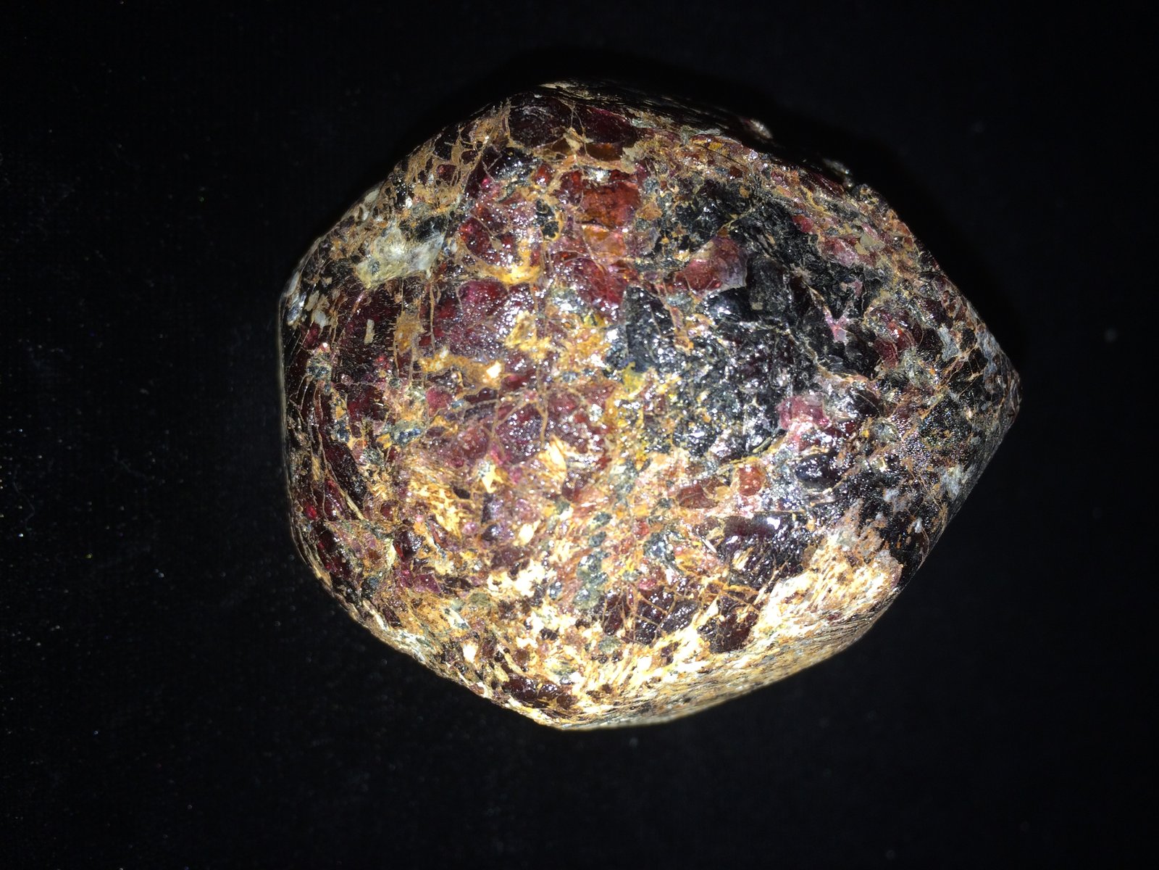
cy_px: 435
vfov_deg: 46.8
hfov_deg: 60.0
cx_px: 580
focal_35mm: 30
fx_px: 1004
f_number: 2.2
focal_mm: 4.12
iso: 32
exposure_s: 1/160
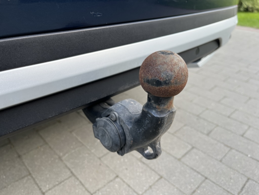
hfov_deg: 67.3
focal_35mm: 26
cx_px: 130
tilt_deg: -29.3
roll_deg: -1.5
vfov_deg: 53.1
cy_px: 98
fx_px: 195
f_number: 1.6
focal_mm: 5.1
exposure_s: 1/134
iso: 32
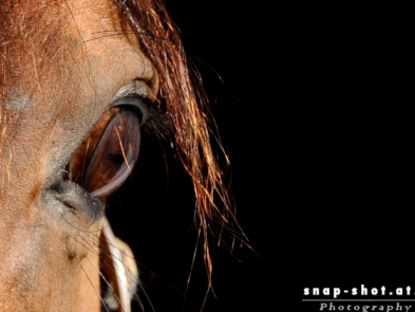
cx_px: 199
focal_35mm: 173
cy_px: 157
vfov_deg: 8.6
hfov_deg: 11.5
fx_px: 2069
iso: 560
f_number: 5.6
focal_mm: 105
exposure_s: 1/640
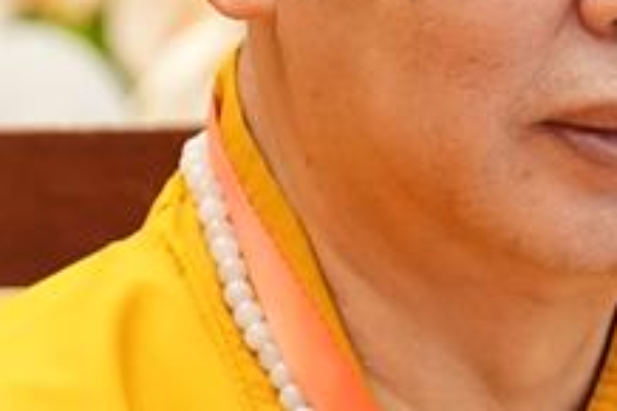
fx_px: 22160
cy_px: 298
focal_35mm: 1294
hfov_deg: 1.6
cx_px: 600
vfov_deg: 1.1
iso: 1250
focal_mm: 157
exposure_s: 1/125
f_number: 2.8
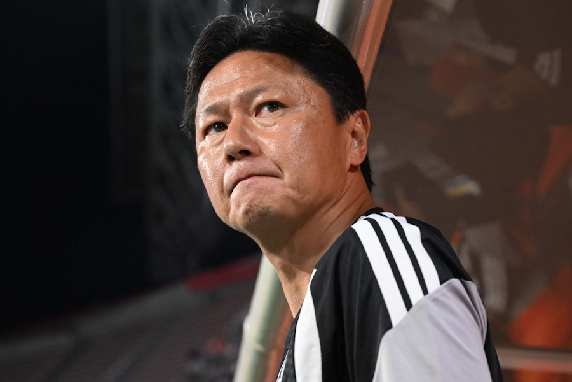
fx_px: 1366
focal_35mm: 86
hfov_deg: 23.6
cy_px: 191
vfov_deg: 15.9
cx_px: 286
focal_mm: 86
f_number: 5
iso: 5000
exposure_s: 1/800
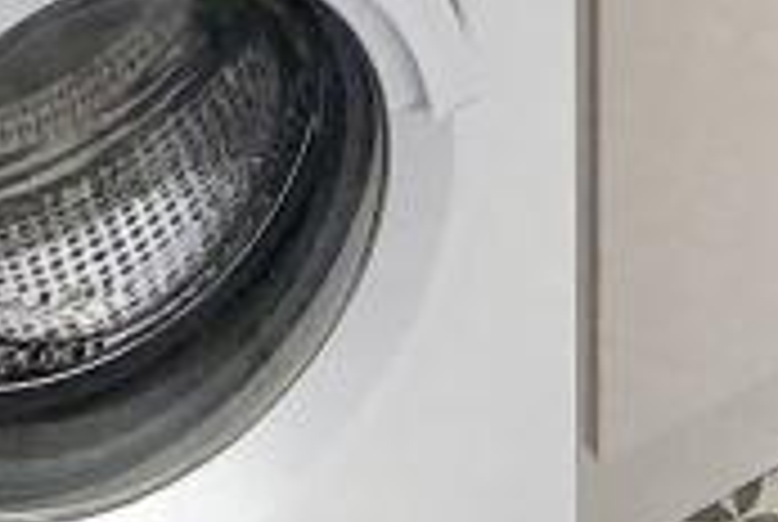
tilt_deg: -0.6
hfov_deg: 23.0
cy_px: -1192
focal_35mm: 86
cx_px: 706
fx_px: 1862
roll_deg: -0.5
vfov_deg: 10.0
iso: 200
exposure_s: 1/121
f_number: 2.2
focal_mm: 2.22
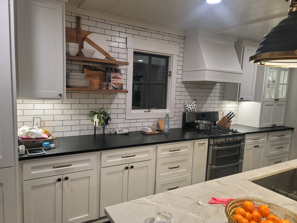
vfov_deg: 54.9
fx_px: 214
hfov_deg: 69.4
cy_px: 112
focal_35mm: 25
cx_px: 148
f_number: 1.8
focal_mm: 7
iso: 250
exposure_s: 1/120
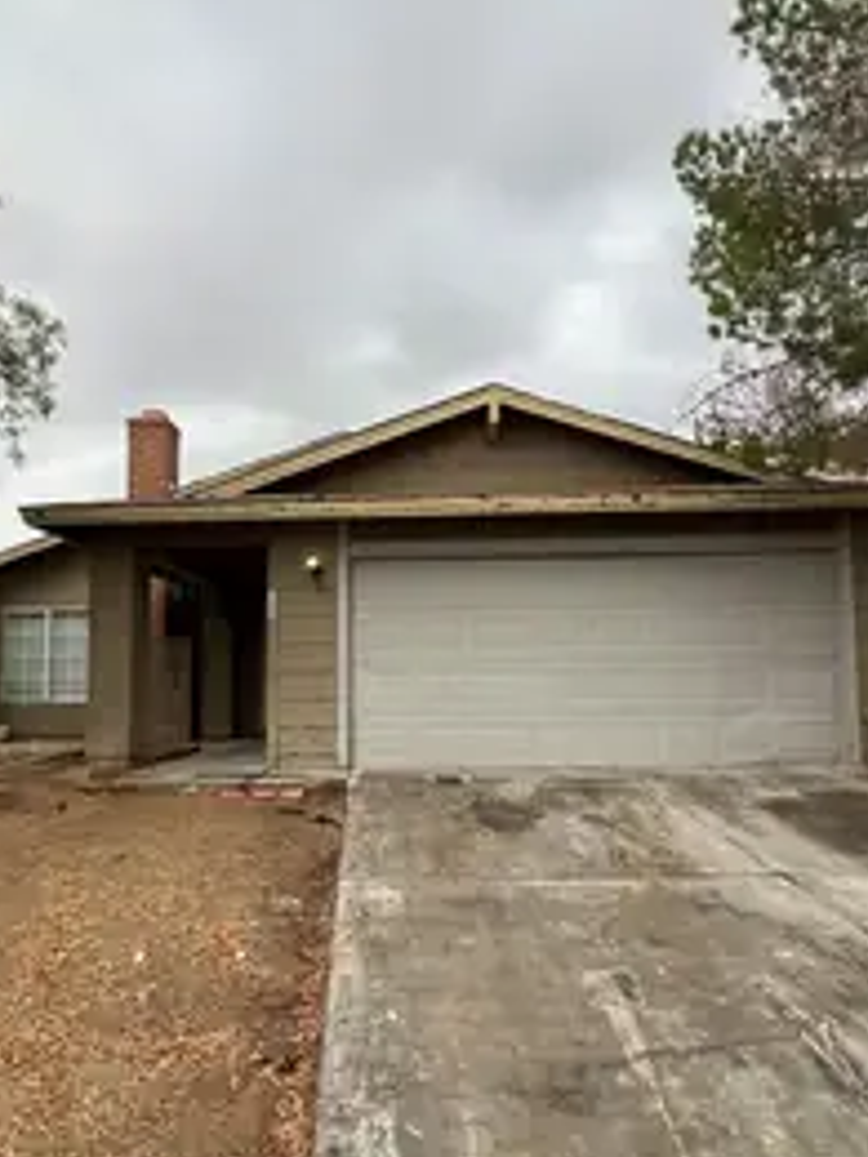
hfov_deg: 65.9
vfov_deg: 81.5
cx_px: 396
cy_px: 636
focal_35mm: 20
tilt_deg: +5.5
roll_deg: +0.4
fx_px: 669
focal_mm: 1.57
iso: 32
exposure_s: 1/169
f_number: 1.8
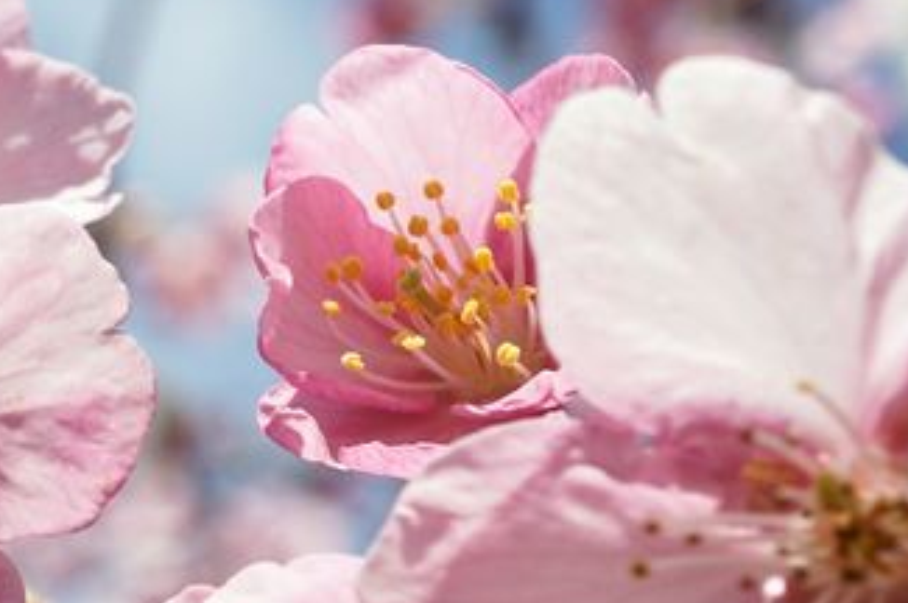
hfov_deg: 14.1
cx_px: -154
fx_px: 3578
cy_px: 429
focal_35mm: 142
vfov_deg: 9.6
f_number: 9
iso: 100
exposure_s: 1/250
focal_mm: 30
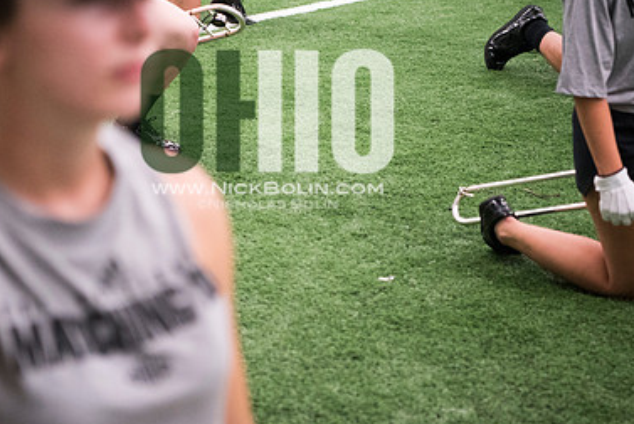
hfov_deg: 20.4
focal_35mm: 100
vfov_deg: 13.7
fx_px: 1762
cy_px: 129
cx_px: 267
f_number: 3.2
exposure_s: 1/200
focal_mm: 65
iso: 3200
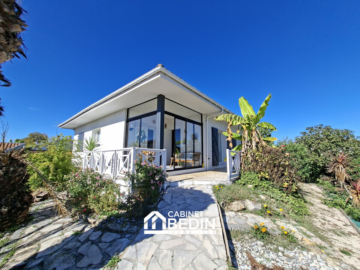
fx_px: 135
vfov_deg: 89.9
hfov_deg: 106.2
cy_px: 135
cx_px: 180
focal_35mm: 13
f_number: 2.2
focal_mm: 1.74
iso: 40
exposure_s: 1/1272
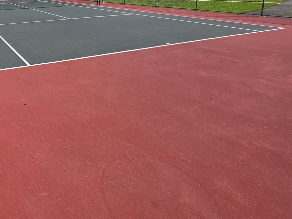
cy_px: 28
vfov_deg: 51.2
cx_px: 32
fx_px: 202
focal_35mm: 24
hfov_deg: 61.0
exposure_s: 1/2352
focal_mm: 2.2
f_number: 1.9
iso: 32
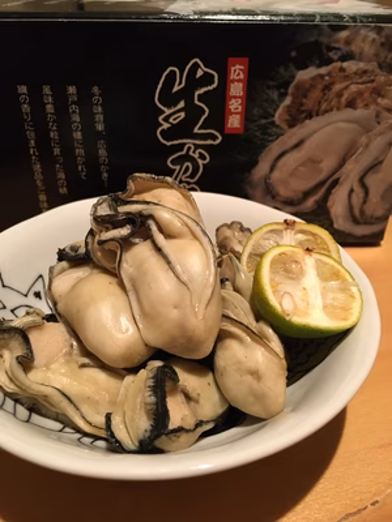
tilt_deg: -34.0
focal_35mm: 29
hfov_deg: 48.2
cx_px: 196
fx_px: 438
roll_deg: -0.9
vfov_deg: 61.7
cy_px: 261
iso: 200
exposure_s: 1/15
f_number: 2.2
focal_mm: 4.15
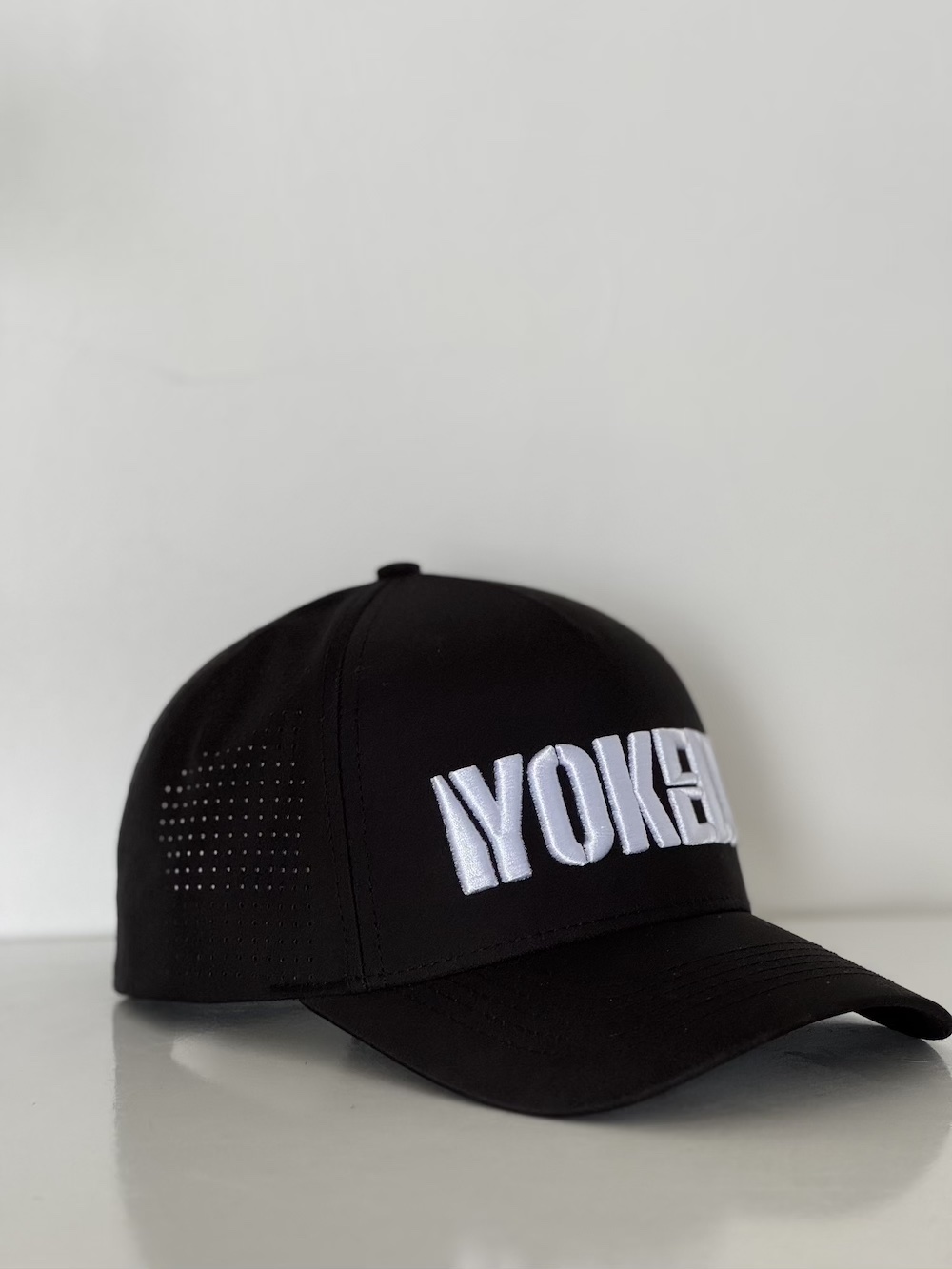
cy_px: 634
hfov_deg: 19.1
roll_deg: -0.4
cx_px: 476
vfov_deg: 25.3
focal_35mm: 77
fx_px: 2823
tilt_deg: -5.3
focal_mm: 9
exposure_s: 1/92
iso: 200
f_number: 2.8
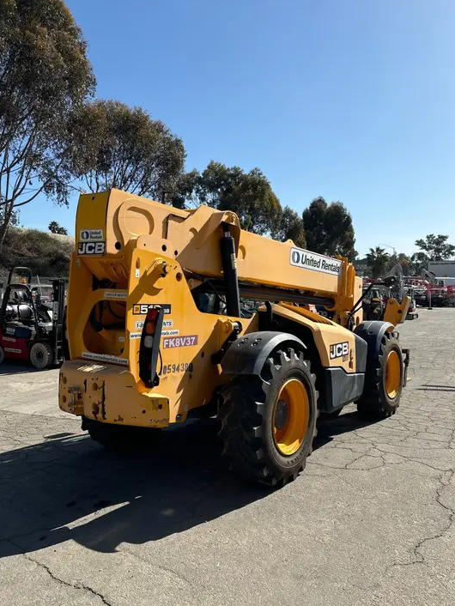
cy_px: 293
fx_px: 473
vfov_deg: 65.3
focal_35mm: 27
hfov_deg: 51.4
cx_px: 230
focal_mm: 5.96
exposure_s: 1/3205
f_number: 1.6
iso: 50
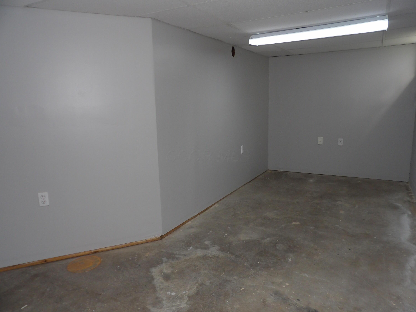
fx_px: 288
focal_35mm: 24
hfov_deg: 71.6
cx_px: 208
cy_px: 156
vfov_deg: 56.8
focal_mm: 4.3
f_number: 3.2
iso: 200
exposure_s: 1/33
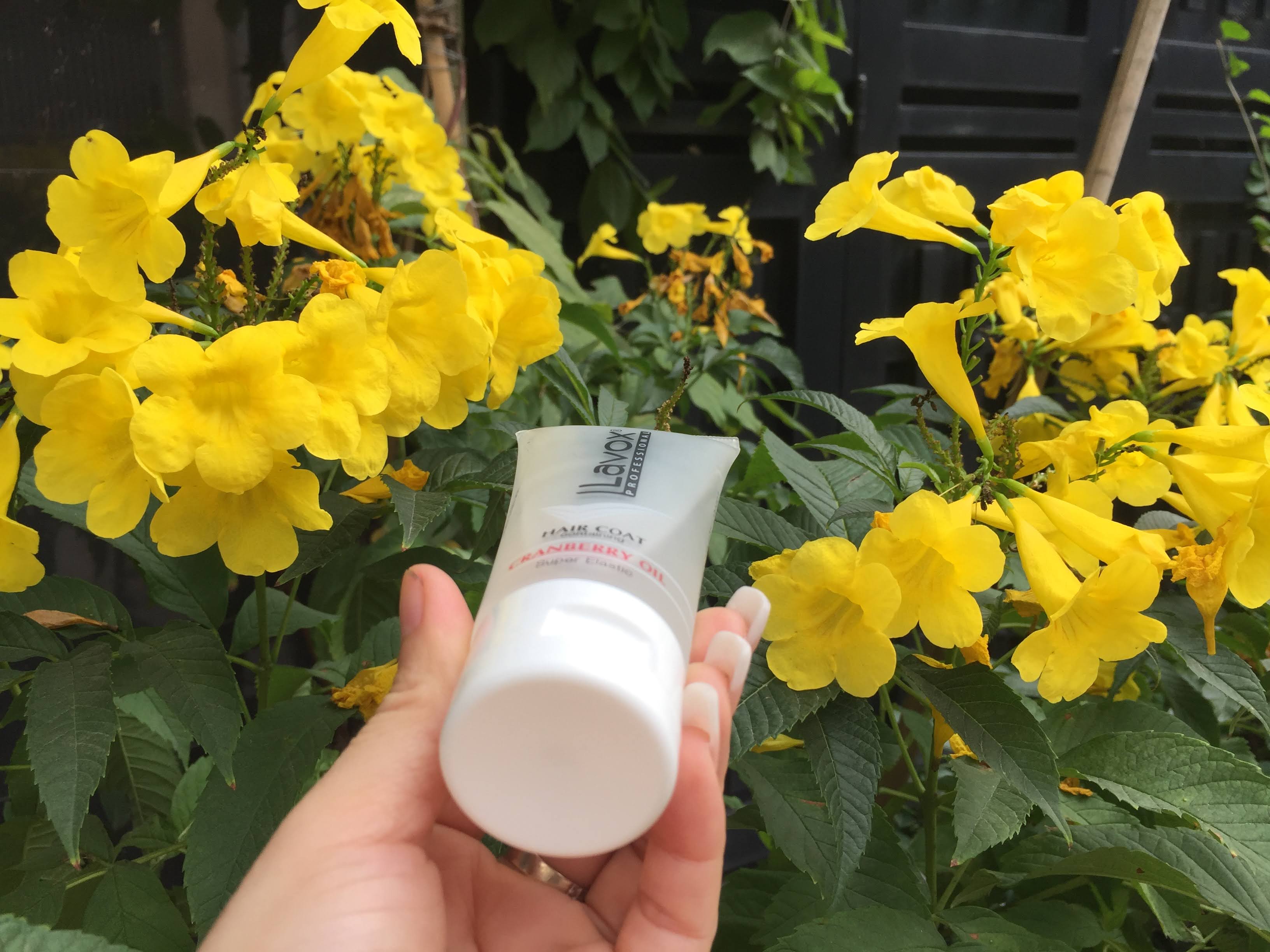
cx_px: 635
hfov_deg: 61.7
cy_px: 476
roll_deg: -0.7
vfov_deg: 48.2
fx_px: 1064
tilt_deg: -10.6
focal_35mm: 29
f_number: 2.2
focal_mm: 4.15
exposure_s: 1/314
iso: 32
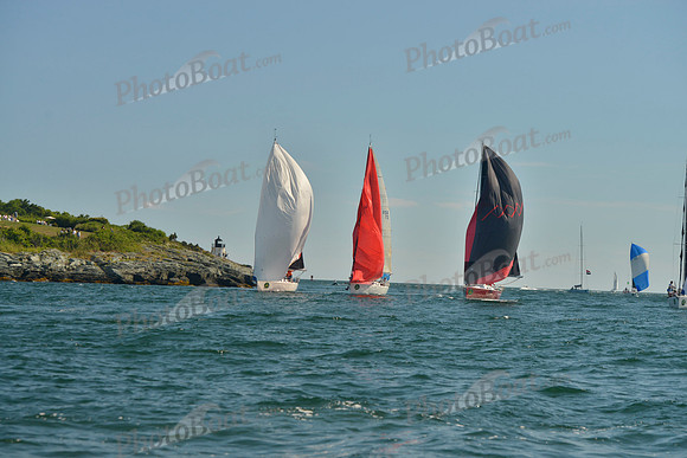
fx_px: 1756
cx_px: 344
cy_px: 229
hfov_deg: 22.1
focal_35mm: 92
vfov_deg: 14.9
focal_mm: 92
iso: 400
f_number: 6.3
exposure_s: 1/1250
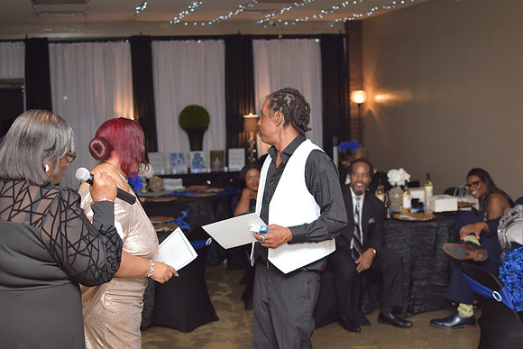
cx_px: 262
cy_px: 174
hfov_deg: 37.8
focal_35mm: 52
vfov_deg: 25.8
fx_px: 763
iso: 800
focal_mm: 35
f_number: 2.5
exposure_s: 1/200
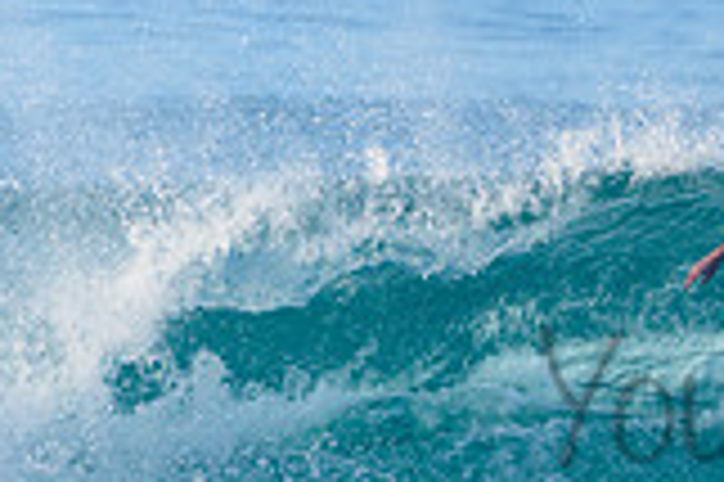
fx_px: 36223
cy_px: 358
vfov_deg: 0.8
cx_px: 1003
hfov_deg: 1.1
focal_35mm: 1803
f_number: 5.6
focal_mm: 500
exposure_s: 1/2000
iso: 500
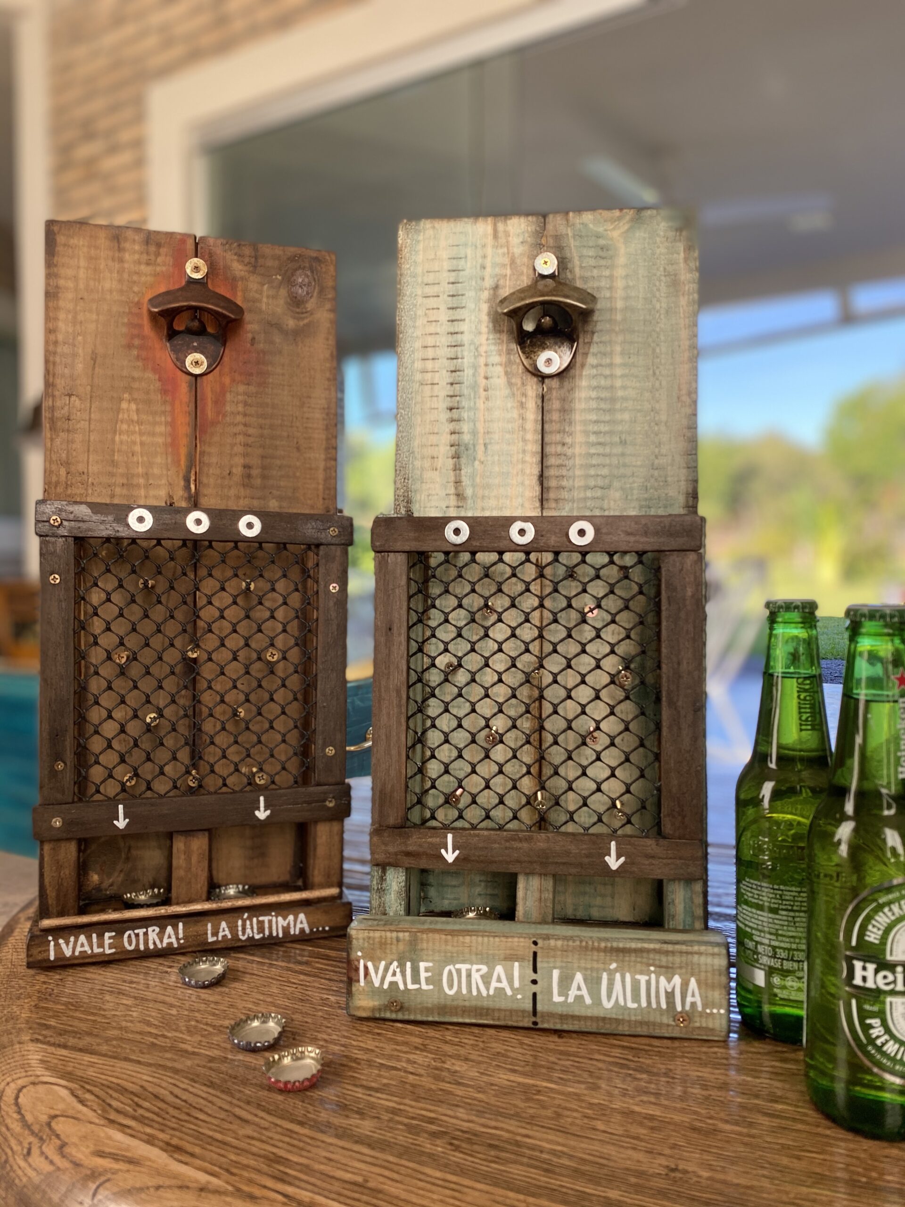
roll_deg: +0.6
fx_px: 906
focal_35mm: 26
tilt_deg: -1.6
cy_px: 604
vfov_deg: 67.3
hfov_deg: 53.1
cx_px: 452
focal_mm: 4.25
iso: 32
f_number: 1.8
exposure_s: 1/312
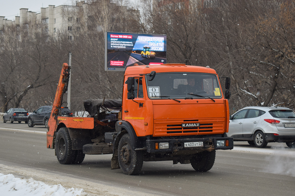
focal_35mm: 72
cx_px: 148
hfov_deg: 28.1
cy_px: 98
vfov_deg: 18.9
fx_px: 590
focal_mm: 48
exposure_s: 1/640
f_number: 5.6
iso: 400
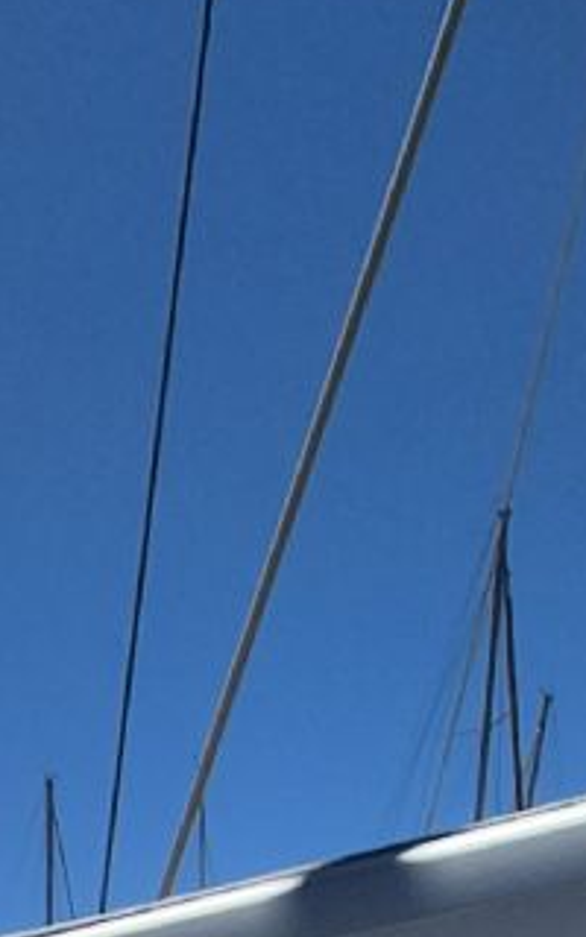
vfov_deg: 20.8
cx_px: -718
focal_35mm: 62
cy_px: 1739
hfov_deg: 15.1
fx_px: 1584
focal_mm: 2.2
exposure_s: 1/6800
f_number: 2.2
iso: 50
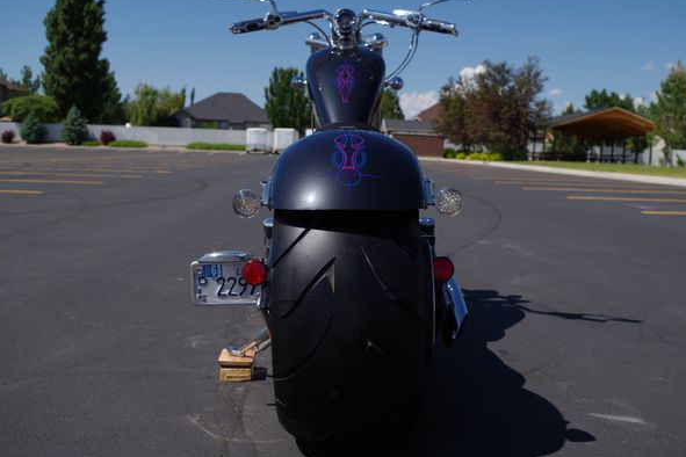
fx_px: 743
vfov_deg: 34.2
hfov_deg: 49.6
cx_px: 344
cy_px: 215
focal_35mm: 39
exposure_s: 1/800
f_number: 5.6
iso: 100
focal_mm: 24.38
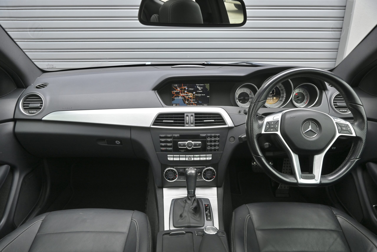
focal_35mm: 24
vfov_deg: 53.1
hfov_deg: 73.7
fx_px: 251
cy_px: 126
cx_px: 188
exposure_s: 1/30
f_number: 7.1
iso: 250
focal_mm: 16
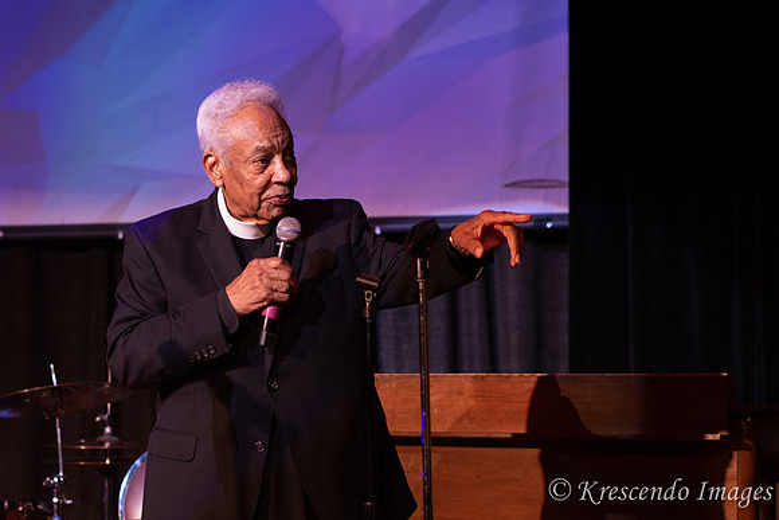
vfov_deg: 15.8
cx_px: 335
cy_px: 299
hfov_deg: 23.5
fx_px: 1868
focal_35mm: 86
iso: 1600
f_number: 2.8
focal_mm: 50
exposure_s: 1/100
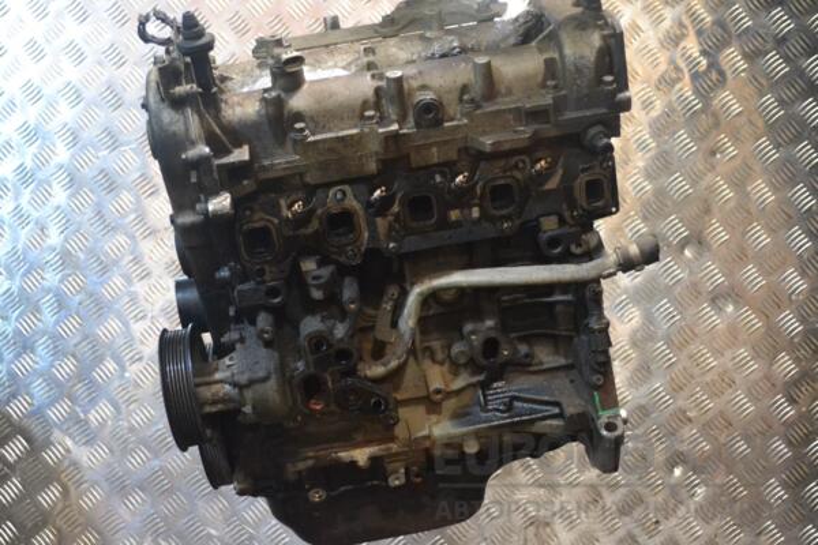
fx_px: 1091
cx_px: 409
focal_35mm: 48
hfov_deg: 41.1
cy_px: 272
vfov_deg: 28.1
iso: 3200
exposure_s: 1/80
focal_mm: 32
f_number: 4.8
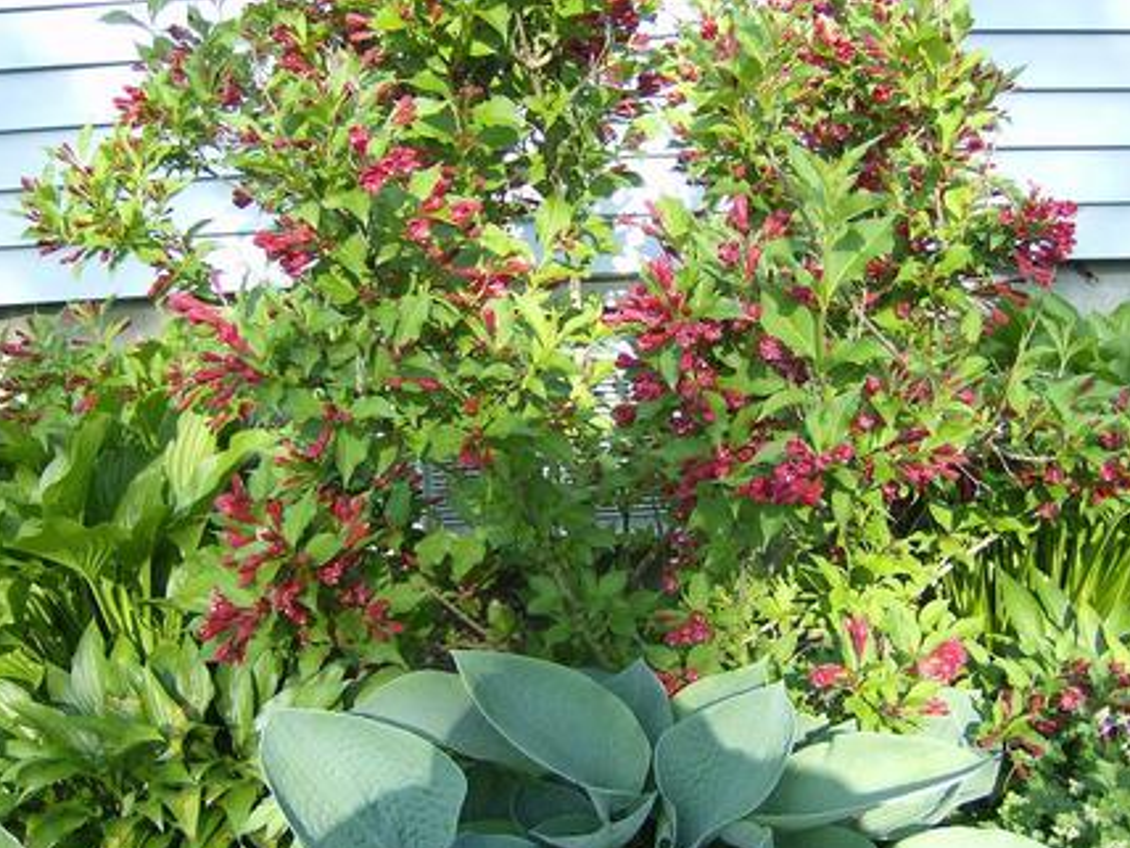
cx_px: 560
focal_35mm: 37
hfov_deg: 50.1
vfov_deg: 38.7
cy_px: 433
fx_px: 1208
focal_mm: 6
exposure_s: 1/136
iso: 100
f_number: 2.8
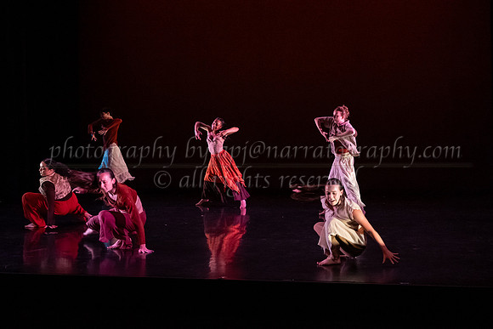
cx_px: 340
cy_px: 166
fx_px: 755
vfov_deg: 24.6
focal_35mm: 55
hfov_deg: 35.7
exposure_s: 1/400
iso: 4000
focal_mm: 40
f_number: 4
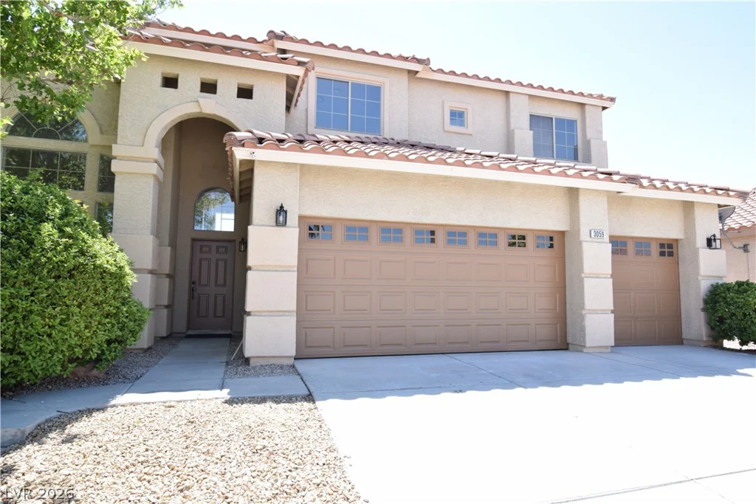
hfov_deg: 81.2
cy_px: 252
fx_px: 441
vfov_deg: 59.5
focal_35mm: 21
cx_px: 378
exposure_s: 1/50
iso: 200
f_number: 13
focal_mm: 14
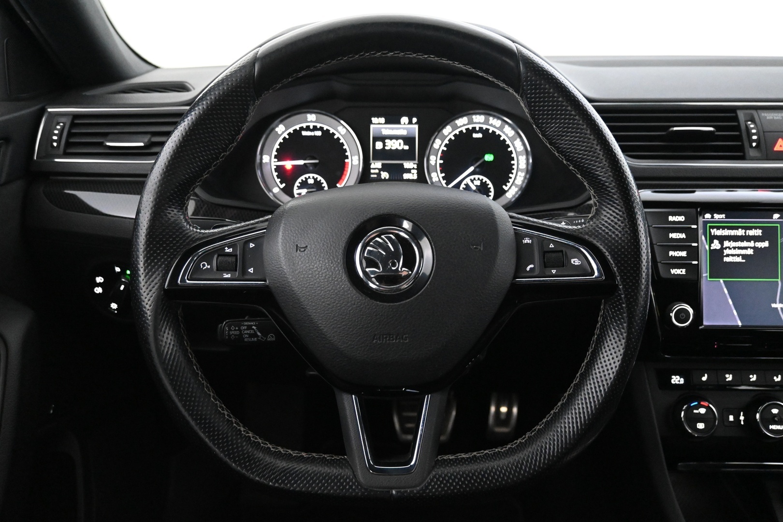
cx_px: 392
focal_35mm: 29
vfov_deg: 44.6
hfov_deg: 63.2
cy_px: 261
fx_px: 636
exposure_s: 1/30
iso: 6400
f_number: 3.8
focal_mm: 19.5
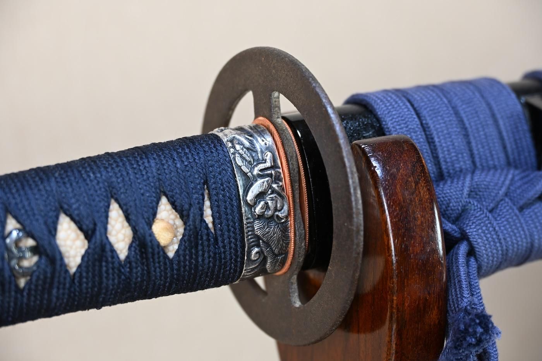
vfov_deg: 14.0
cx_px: 271
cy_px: 180
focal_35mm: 98
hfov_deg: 20.9
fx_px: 1468
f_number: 5
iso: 100
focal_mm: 65
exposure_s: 1/2
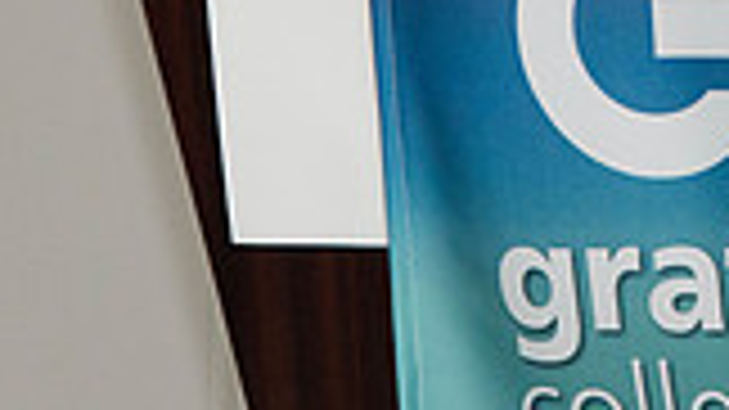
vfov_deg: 1.4
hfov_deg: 2.5
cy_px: -340
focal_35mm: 850
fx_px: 16425
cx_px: 975
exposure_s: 1/125
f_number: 5.6
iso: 1600
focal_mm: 175
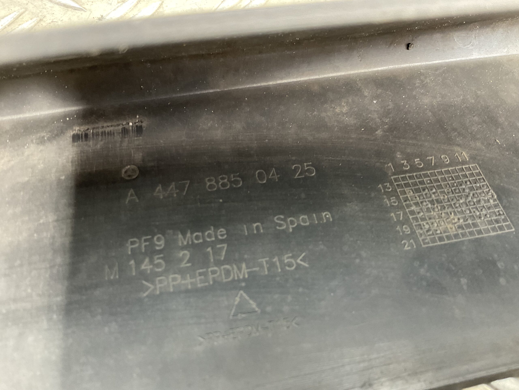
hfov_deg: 61.7
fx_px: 435
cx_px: 260
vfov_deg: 48.2
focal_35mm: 29
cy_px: 195
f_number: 1.8
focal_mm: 3
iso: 125
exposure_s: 1/60
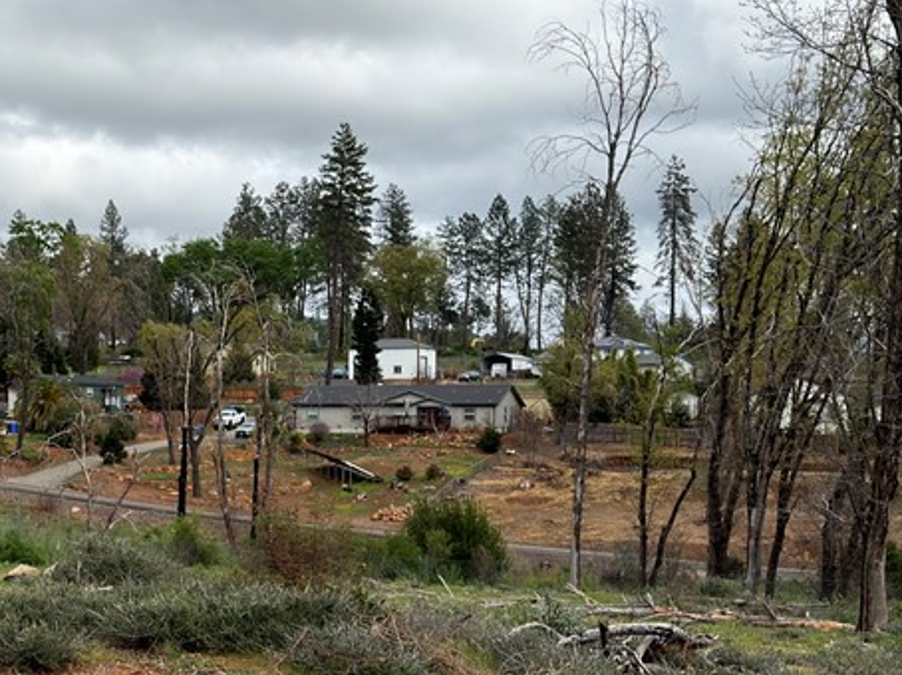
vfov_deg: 18.6
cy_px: 461
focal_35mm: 79
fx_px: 2057
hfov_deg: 23.7
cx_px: 2
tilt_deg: -0.2
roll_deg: -0.1
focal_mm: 6.76
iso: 64
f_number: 1.78
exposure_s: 1/4545
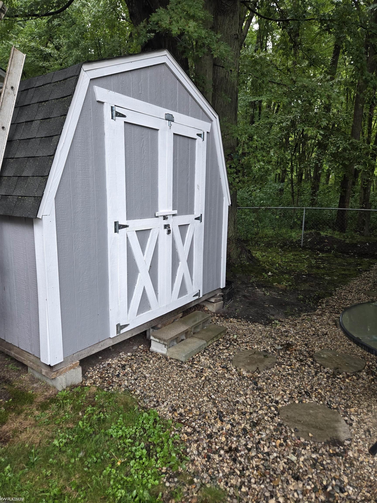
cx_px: 188
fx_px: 334
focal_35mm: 23
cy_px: 252
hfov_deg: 58.9
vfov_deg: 73.9
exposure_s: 1/180
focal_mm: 5.4
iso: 100
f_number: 1.8
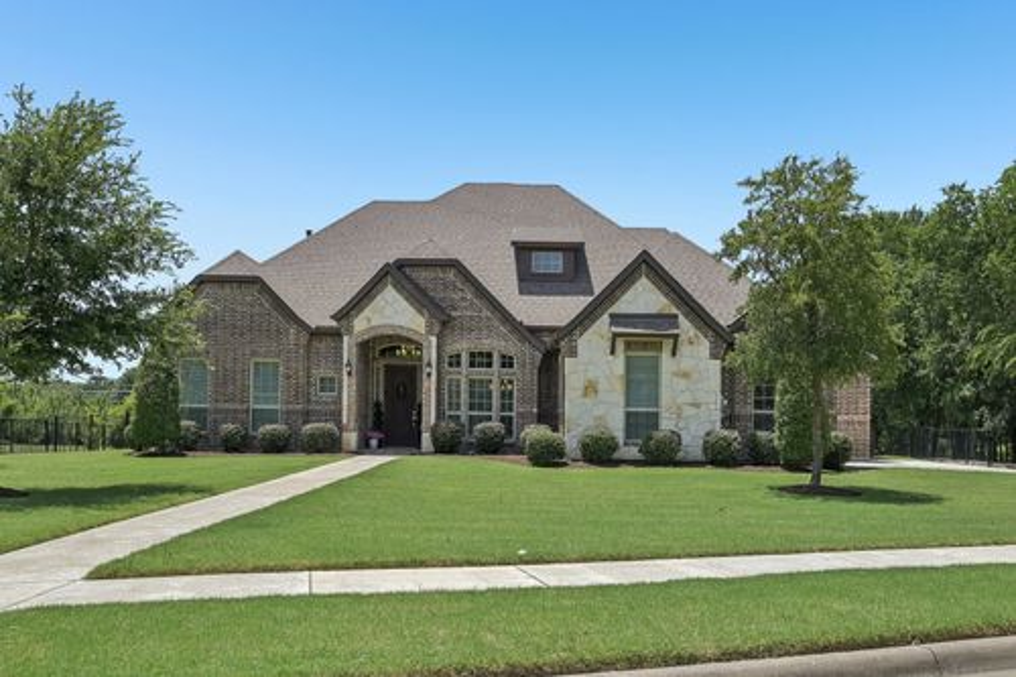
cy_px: 338
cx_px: 508
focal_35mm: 30
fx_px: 846
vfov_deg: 43.6
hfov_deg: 61.9
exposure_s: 1/1000
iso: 400
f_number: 8
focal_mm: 30
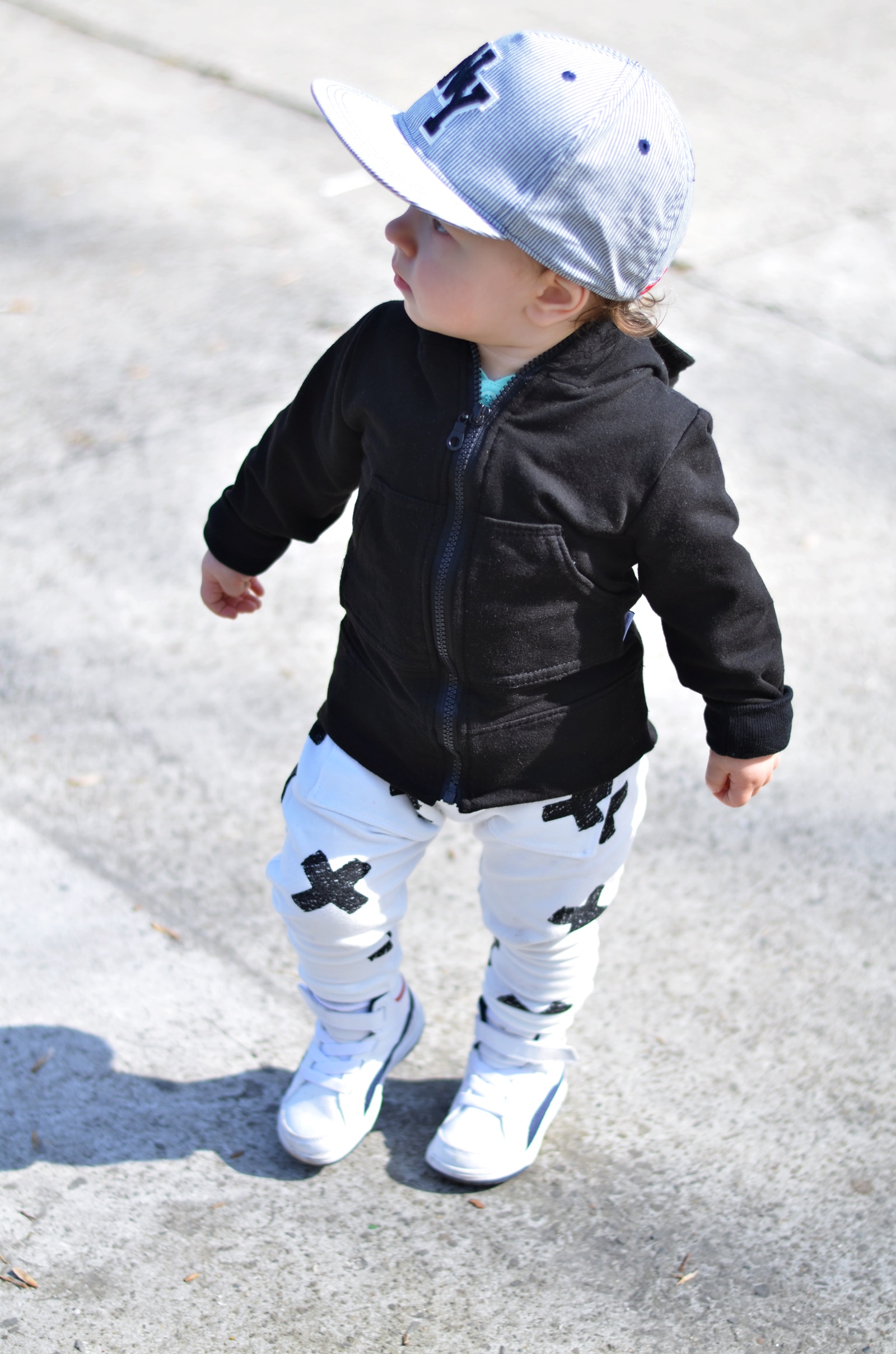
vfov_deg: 27.0
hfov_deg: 18.1
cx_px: 448
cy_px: 677
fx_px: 2813
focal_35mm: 75
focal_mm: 50
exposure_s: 1/1000
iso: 100
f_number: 2.2
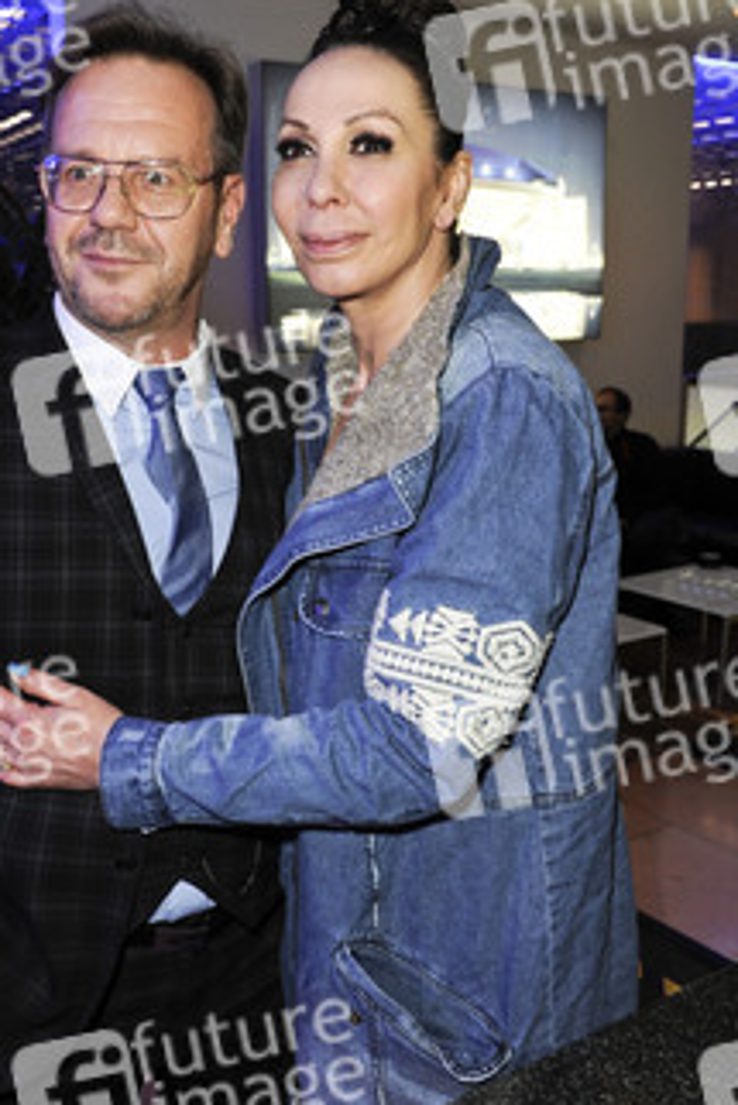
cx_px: 290
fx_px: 1106
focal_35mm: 36
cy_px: 566
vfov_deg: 53.1
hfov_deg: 36.8
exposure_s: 1/200
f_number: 5.6
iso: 1600
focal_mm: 29
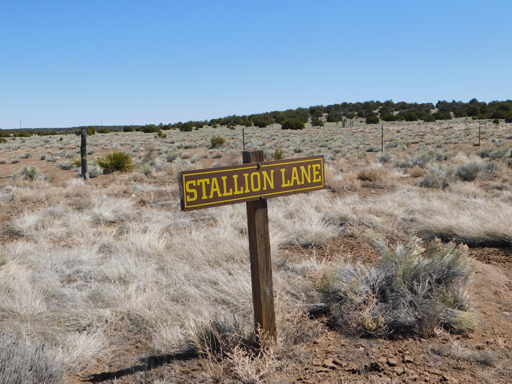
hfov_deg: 46.8
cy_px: 192
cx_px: 256
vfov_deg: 36.0
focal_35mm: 40
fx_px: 592
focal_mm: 7.1
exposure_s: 1/400
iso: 125
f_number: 7.2
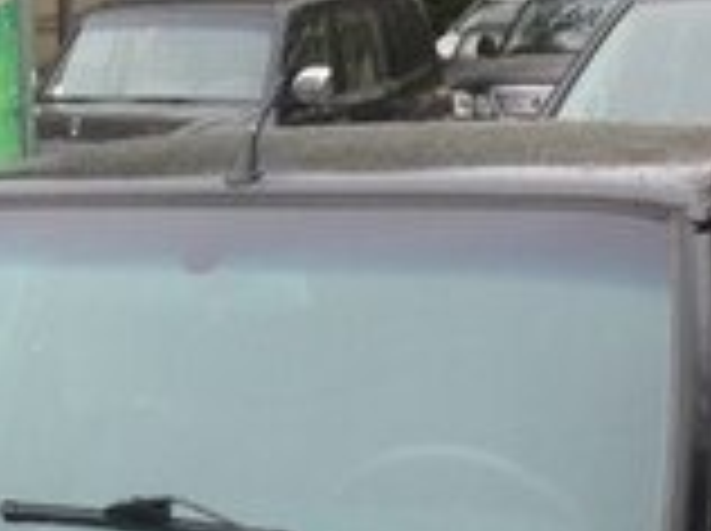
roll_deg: +0.8
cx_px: 63
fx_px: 2830
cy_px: 961
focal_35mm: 138
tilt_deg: -18.9
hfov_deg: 14.2
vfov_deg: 10.1
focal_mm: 4.12
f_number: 2.4
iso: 50
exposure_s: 1/167
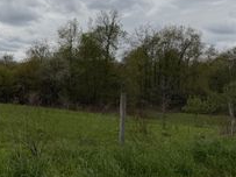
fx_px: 347
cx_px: 40
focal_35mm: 51
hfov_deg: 36.0
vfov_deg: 28.3
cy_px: 59
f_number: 1.78
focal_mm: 6.76
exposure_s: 1/14286
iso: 80
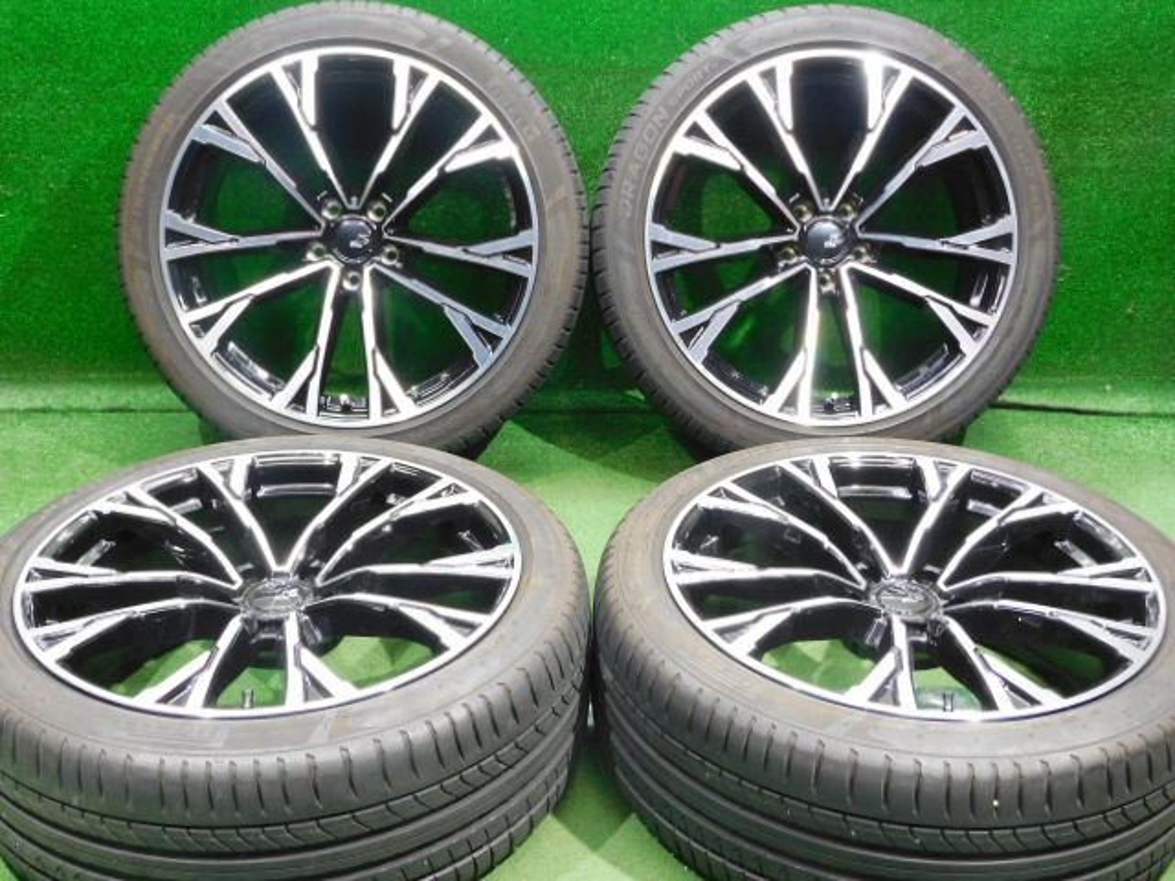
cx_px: 588
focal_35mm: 45
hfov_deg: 42.1
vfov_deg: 32.2
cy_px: 440
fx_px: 1527
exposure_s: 1/15
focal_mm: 8.1
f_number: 4
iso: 400
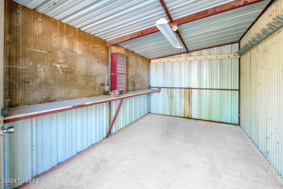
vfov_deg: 81.2
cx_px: 142
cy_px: 94
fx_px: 110
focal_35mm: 14
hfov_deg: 104.3
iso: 400
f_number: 6.3
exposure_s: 1.6
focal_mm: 14
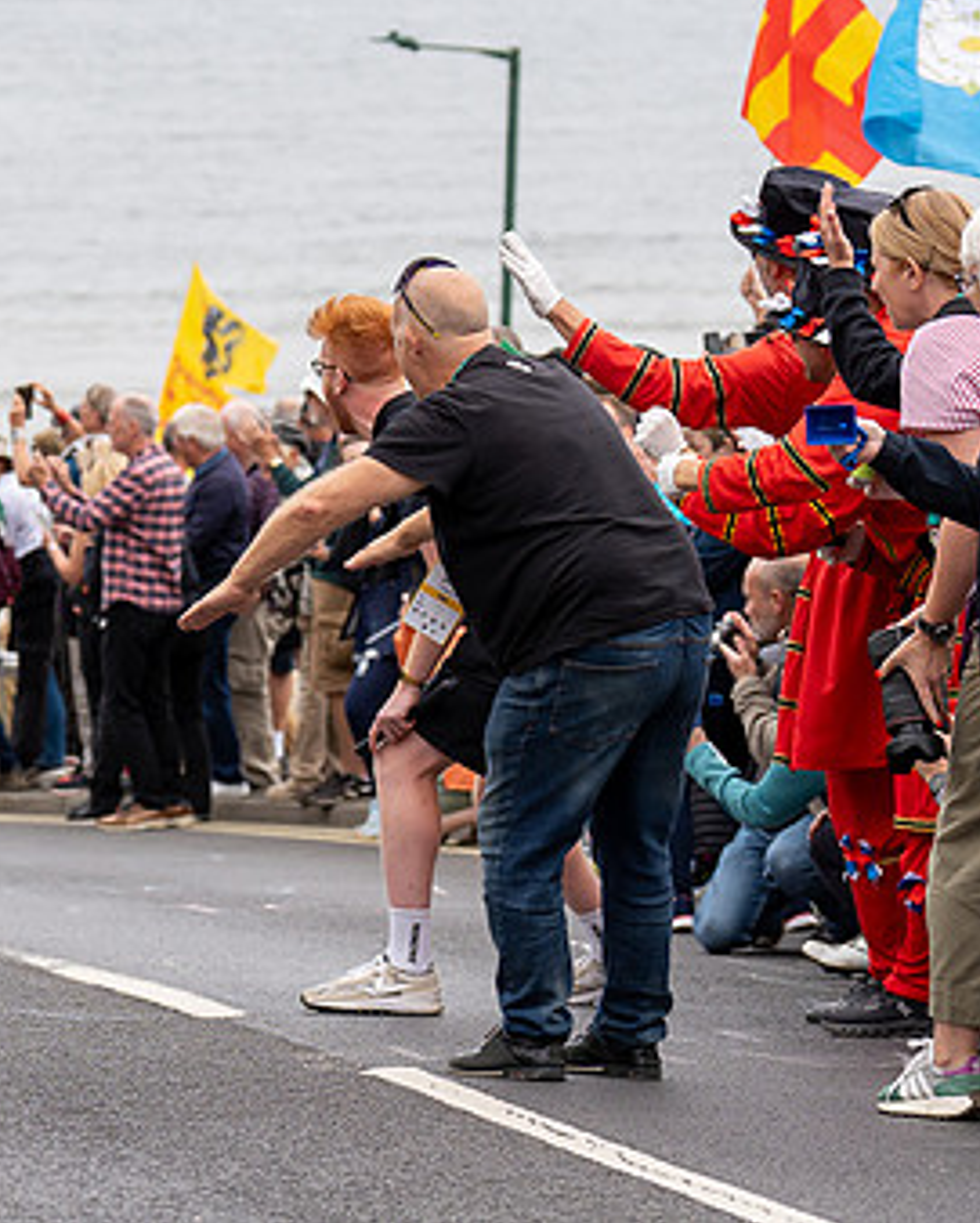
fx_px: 6445
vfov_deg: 10.8
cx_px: -99
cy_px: 342
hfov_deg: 8.6
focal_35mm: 178
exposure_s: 1/1000
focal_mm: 72
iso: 320
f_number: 3.5
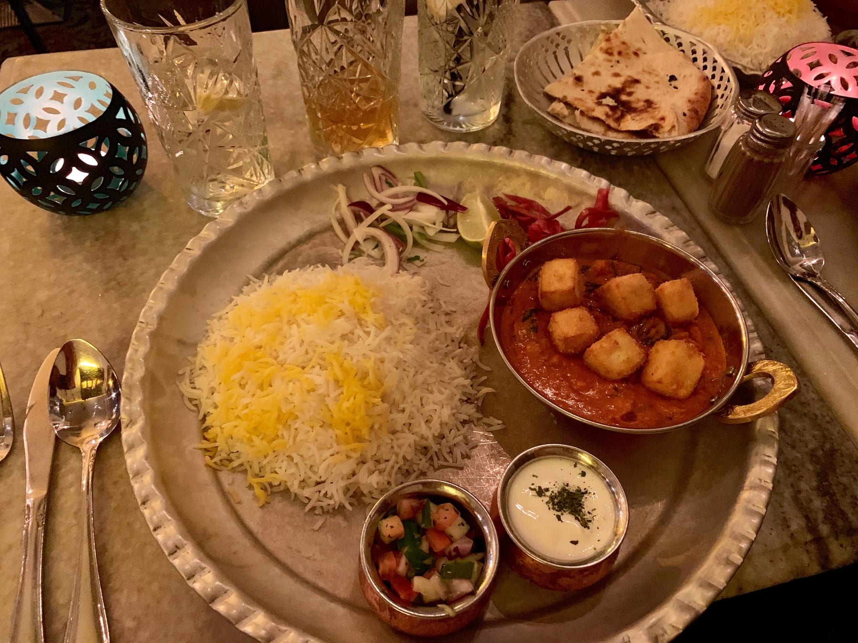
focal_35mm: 26
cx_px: 429
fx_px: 644
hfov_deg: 67.3
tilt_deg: -52.0
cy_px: 322
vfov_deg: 53.1
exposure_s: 1/20
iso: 640
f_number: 1.8
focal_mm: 4.25
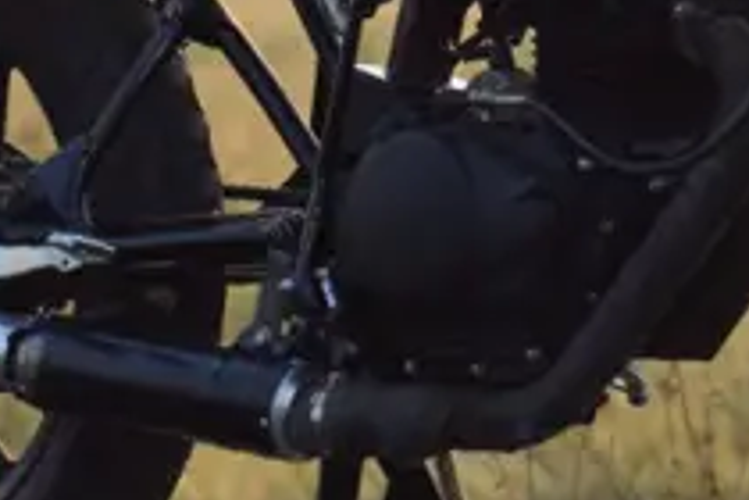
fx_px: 10901
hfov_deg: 3.9
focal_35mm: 524
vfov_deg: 2.6
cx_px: 539
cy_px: 21
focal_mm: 102
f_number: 5.6
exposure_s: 1/125
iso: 100
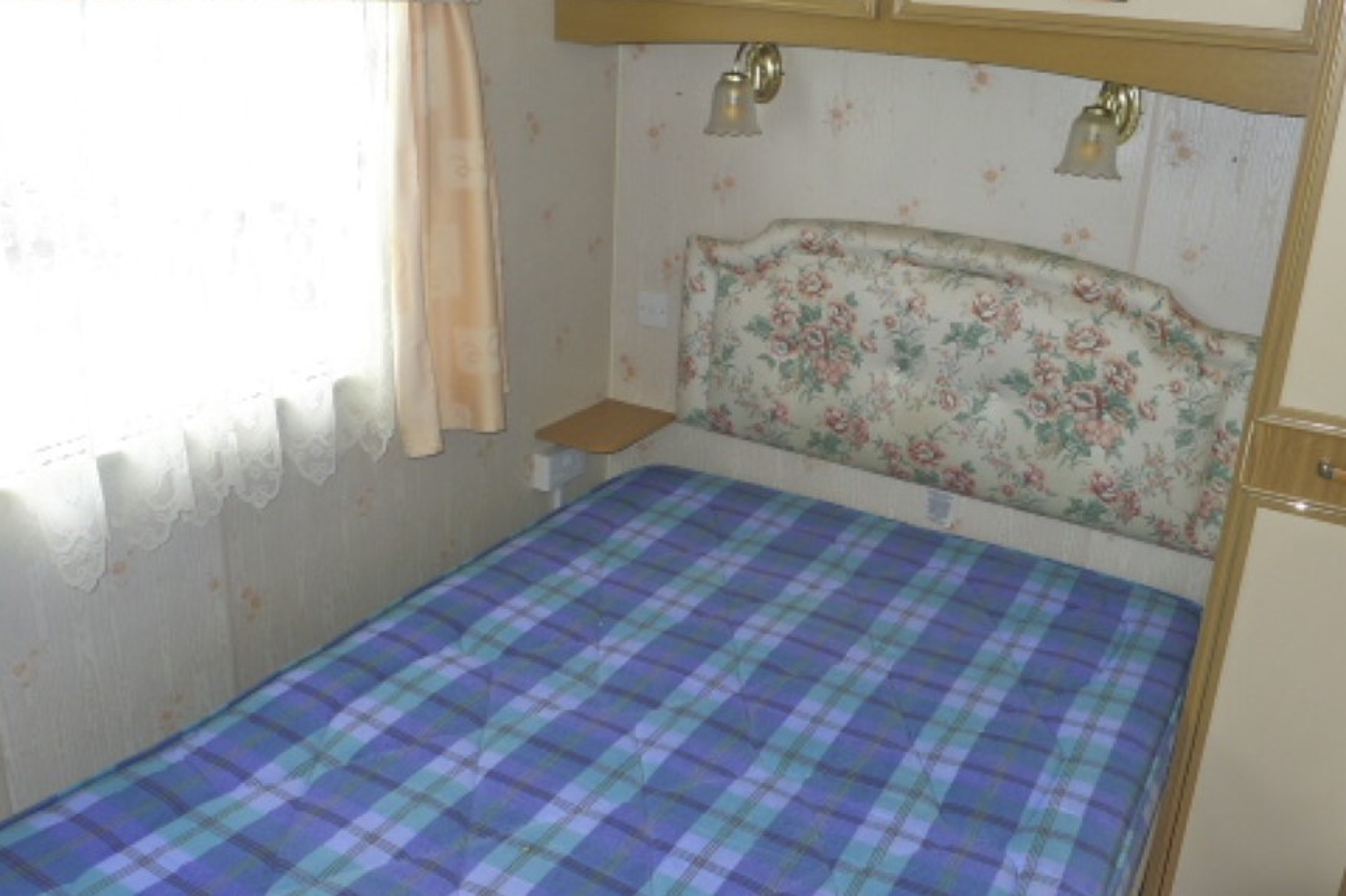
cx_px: 740
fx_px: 1196
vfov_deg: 41.0
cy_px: 405
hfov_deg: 58.6
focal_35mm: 32
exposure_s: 1/100
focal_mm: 5.1
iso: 400
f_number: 2.5
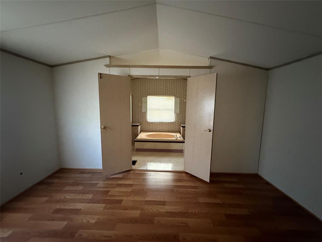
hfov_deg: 102.1
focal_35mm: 14
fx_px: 130
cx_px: 161
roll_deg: +0.2
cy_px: 121
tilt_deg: -9.0
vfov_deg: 85.7
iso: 1250
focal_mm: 2.22
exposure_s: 1/60
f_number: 2.2
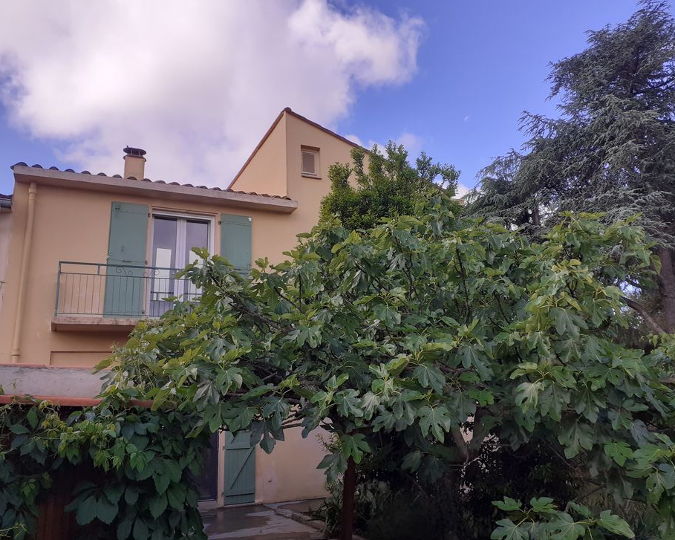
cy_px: 268
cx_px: 352
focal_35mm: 29
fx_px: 579
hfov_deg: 60.4
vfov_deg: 50.0
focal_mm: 3.6
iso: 40
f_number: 1.9
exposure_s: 1/1054
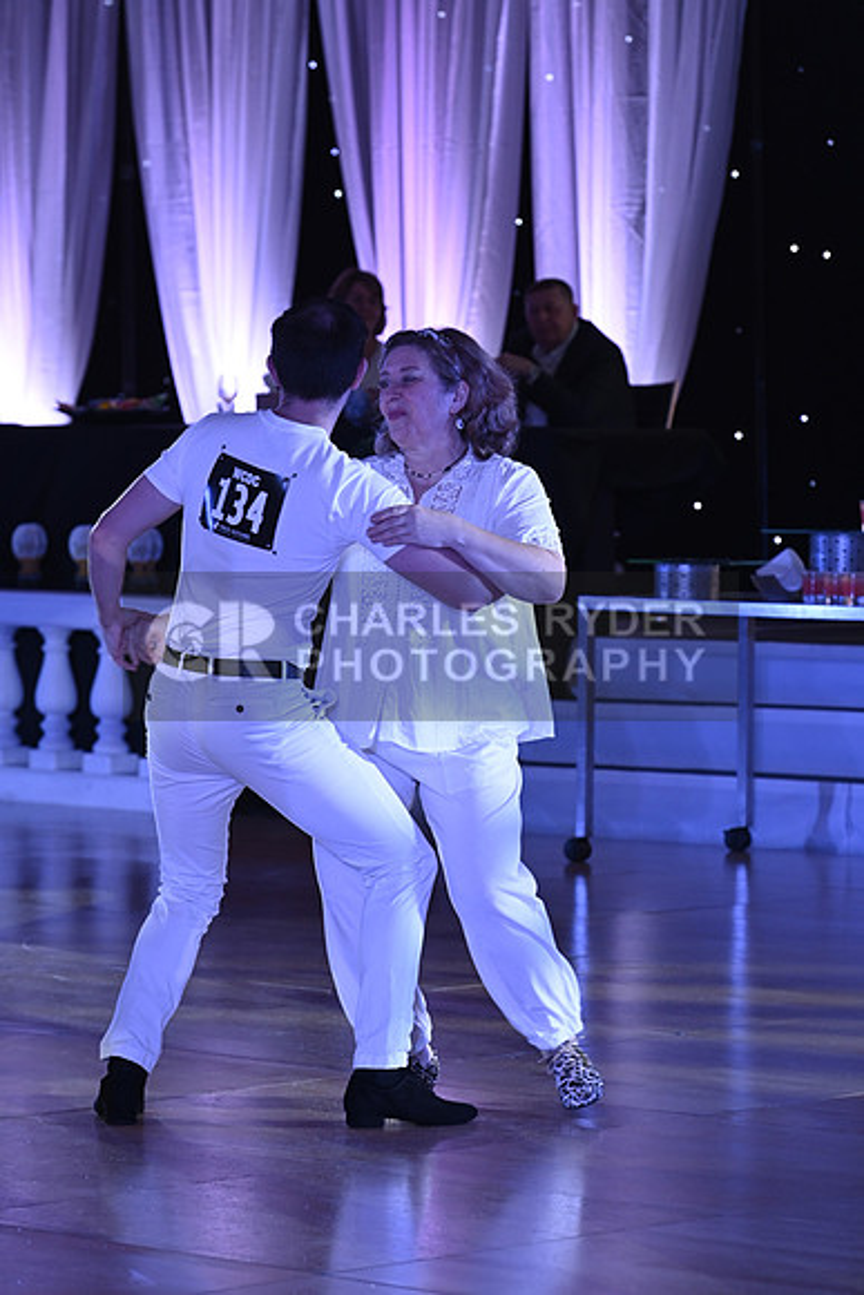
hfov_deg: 8.6
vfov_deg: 12.8
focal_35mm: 160
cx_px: 432
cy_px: 648
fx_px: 5756
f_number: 5
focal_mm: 160
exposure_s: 1/200
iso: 2000
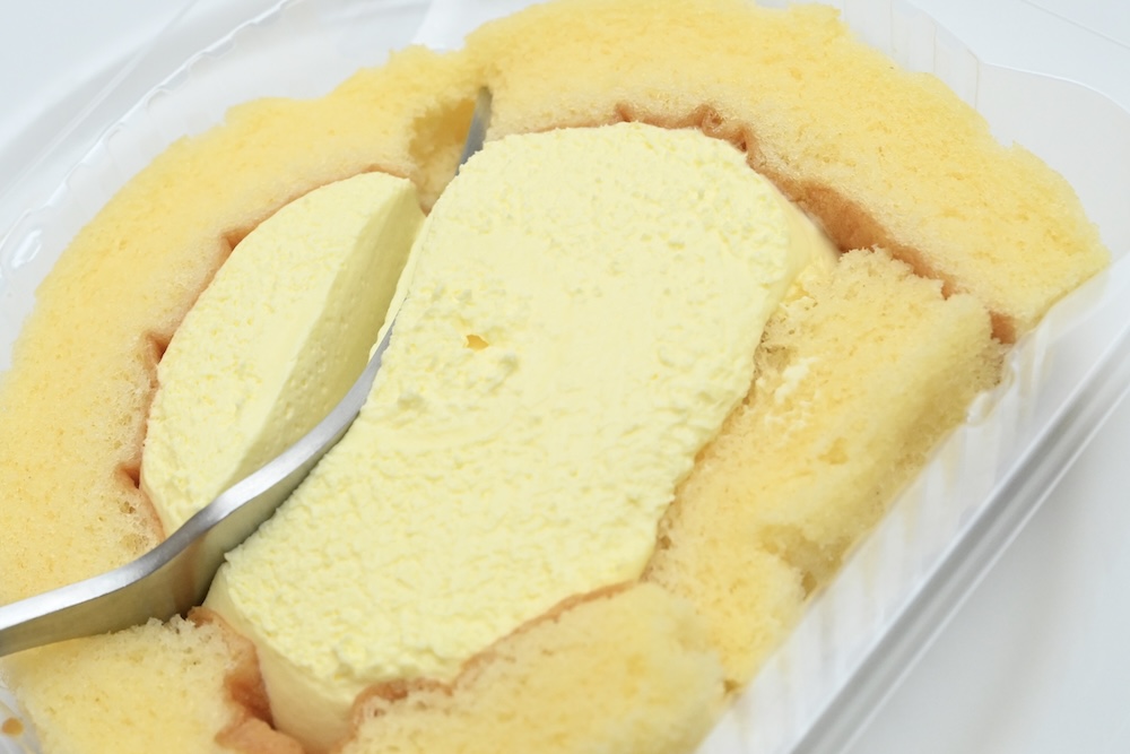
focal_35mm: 60
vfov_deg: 22.6
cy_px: 377
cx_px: 565
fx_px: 1883
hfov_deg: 33.4
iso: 6400
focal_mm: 60
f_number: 14
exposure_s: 1/250
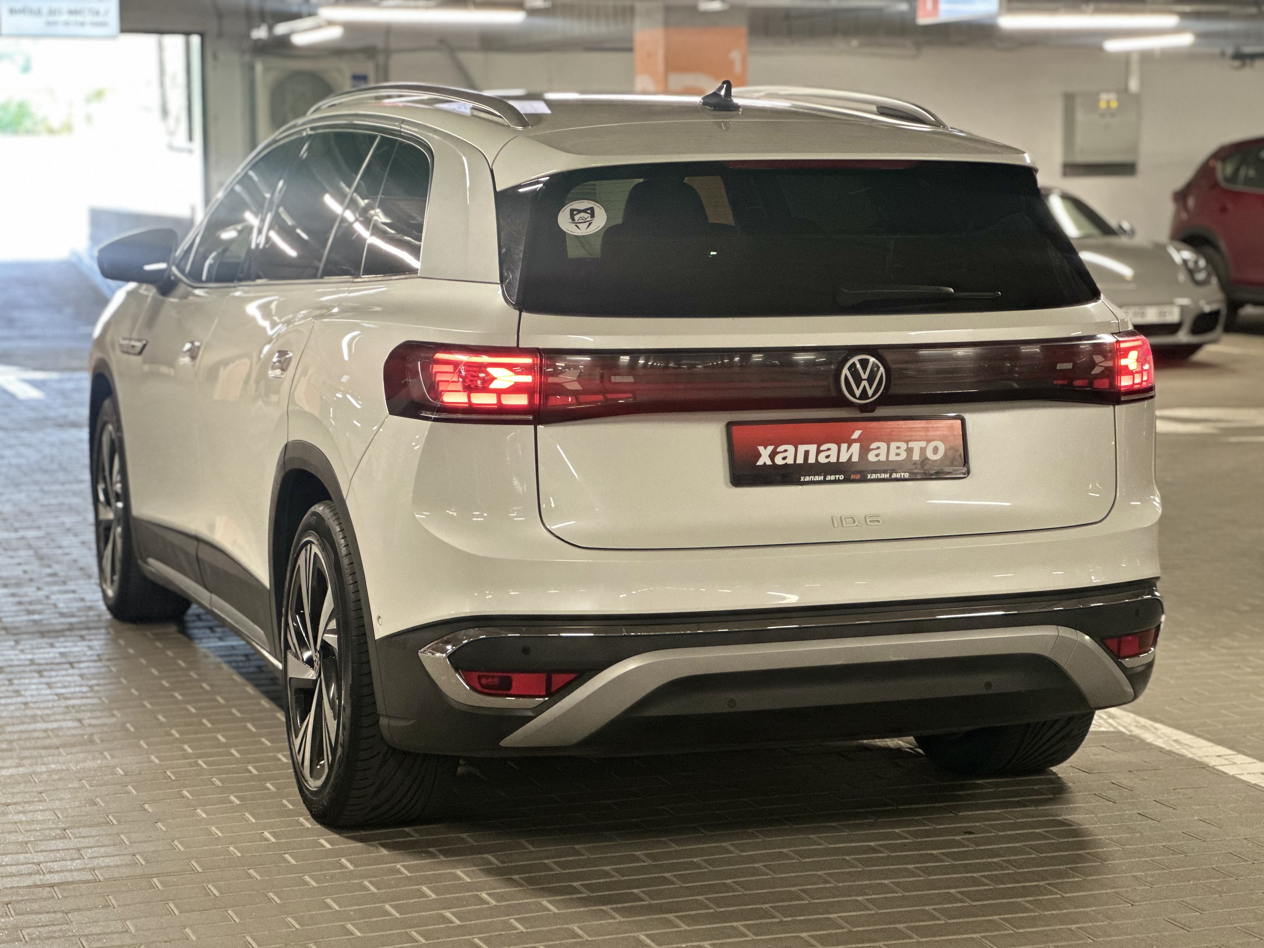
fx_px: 2812
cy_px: 474
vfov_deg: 19.1
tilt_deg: -5.8
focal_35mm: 77
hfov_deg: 25.3
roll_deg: +0.0
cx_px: 632
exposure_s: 1/33
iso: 320
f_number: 2.8
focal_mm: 9
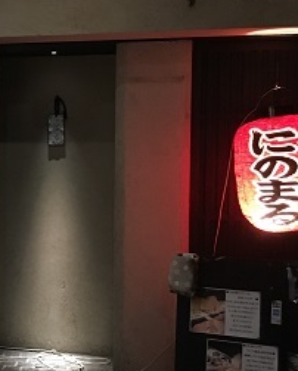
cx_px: -66
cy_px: 172
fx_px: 749
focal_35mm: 68
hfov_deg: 20.9
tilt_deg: -1.4
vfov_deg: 27.9
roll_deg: -0.5
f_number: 2.2
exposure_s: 1/15
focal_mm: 4.15
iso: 400
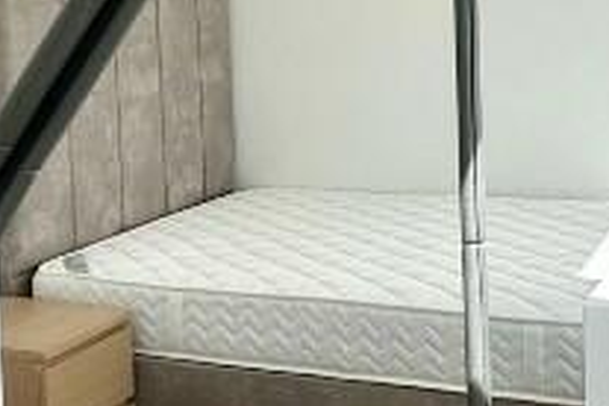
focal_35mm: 72
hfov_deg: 28.0
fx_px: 1218
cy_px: 44
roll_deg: +1.4
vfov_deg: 18.6
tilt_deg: -3.7
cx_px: 347
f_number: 2.2
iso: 50
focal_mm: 2.22
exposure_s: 1/2353
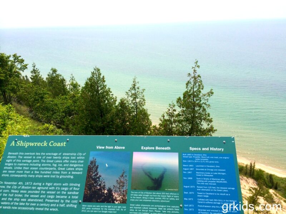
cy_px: 107
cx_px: 143
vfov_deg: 46.8
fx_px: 248
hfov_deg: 60.0
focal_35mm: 30
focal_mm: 4.12
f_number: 2.2
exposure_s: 1/3425
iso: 40
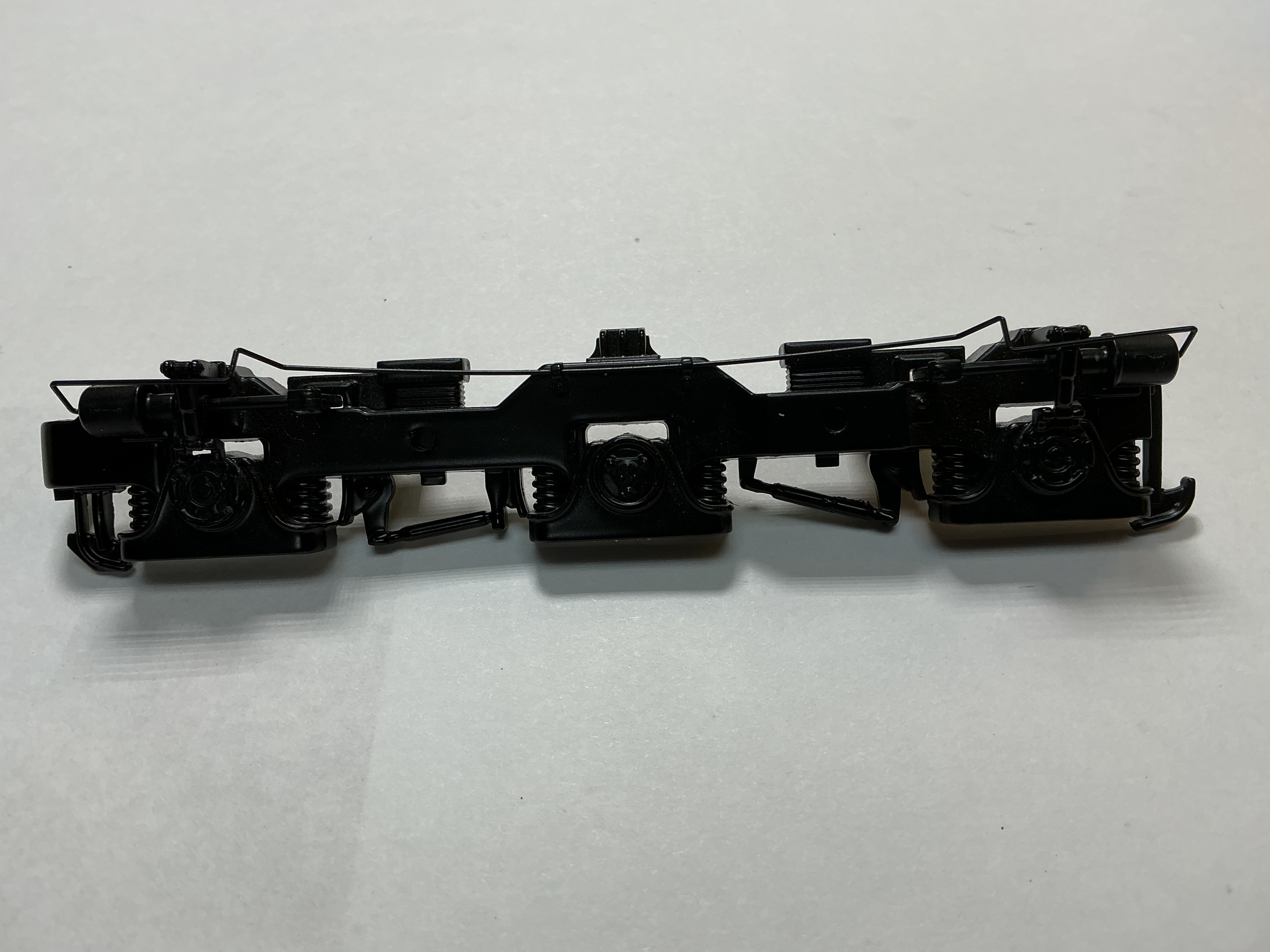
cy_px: 476
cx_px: 635
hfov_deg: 61.7
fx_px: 1064
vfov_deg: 48.2
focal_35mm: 29
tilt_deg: -52.8
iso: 20
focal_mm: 3
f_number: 1.8
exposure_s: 1/186
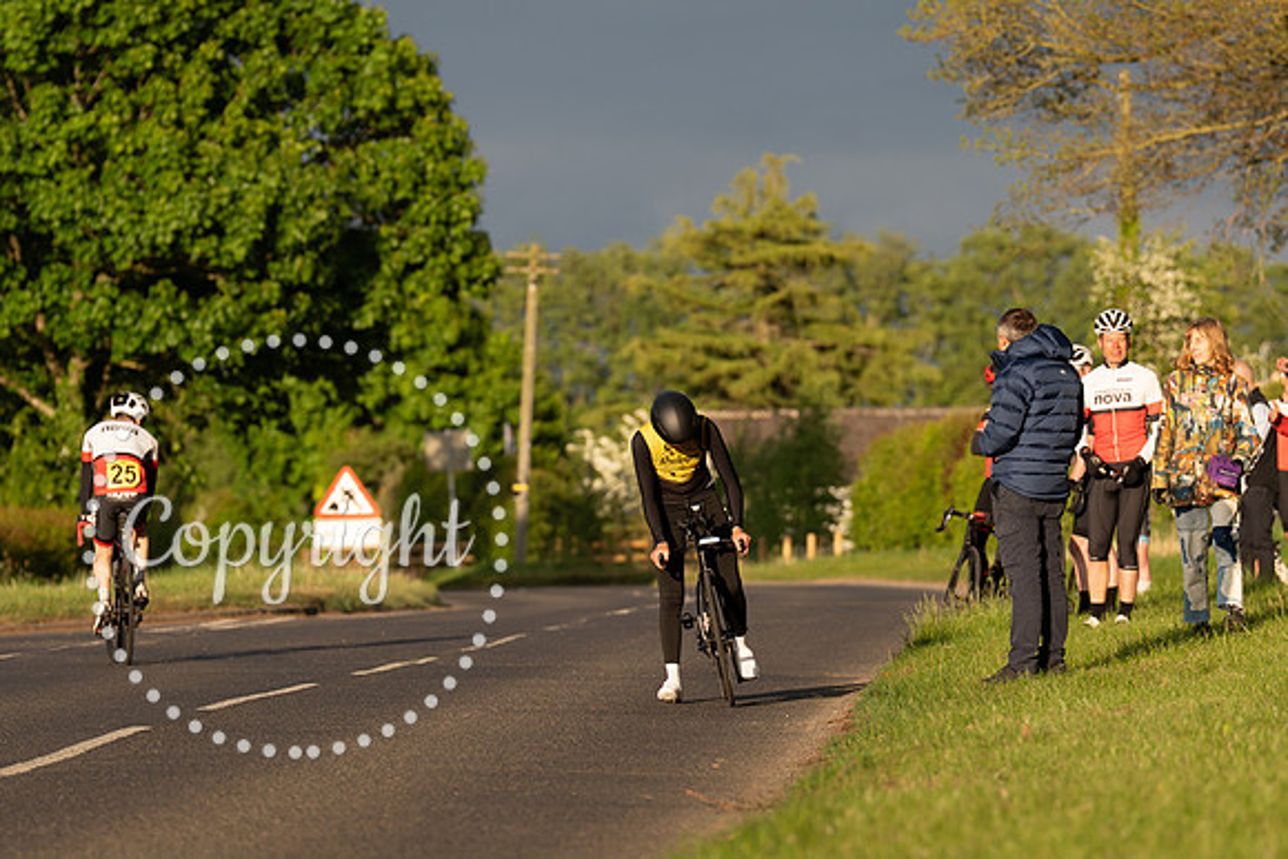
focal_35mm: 244
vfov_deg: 5.6
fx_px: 8715
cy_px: 459
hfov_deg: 8.5
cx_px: 714
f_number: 4
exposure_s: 1/1000
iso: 250
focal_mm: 200
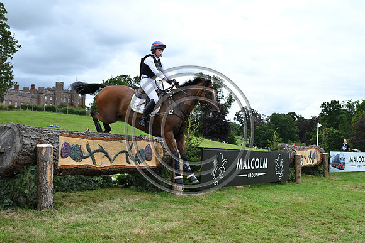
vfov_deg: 27.0
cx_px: 182
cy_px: 122
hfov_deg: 39.6
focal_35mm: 50
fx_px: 507
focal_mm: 50
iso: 640
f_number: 5.6
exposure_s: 1/1250
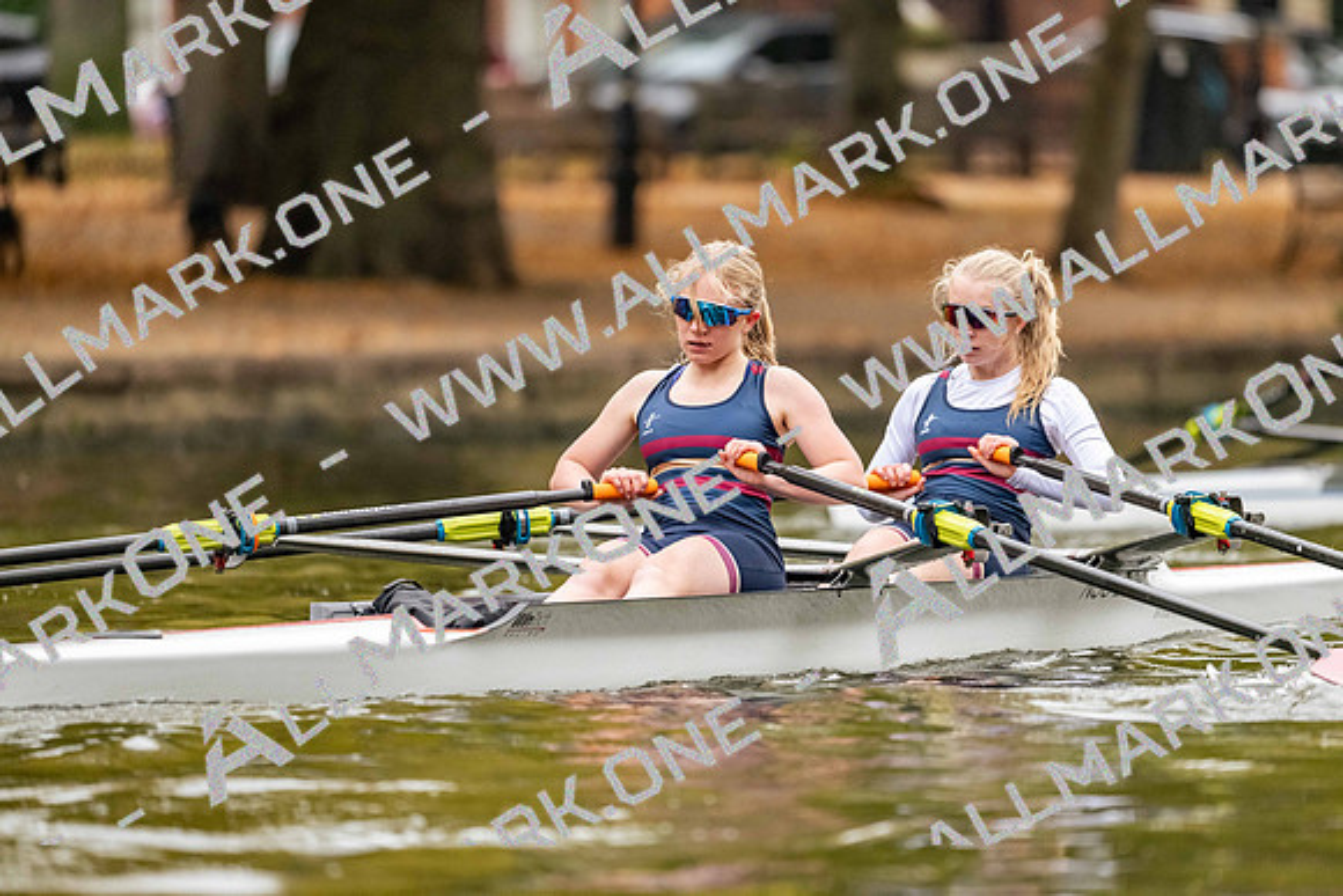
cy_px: 448
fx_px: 14925
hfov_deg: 5.2
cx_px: 672
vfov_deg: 3.4
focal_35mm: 400
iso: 4500
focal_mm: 400
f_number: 4.5
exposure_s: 1/2000
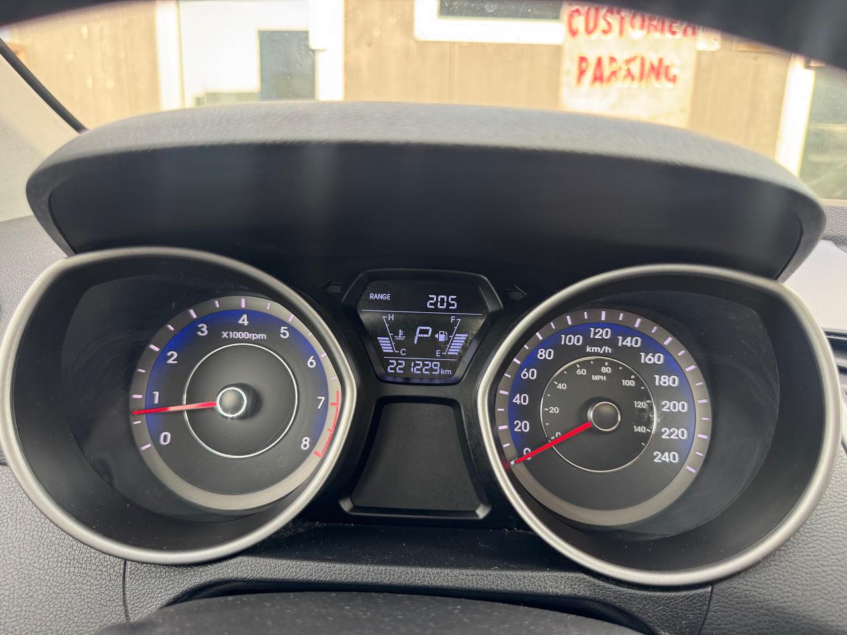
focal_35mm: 24
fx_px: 587
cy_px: 318
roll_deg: -0.3
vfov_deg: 56.8
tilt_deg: -14.1
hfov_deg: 71.6
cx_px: 424
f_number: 1.78
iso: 125
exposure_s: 1/121
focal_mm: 6.76
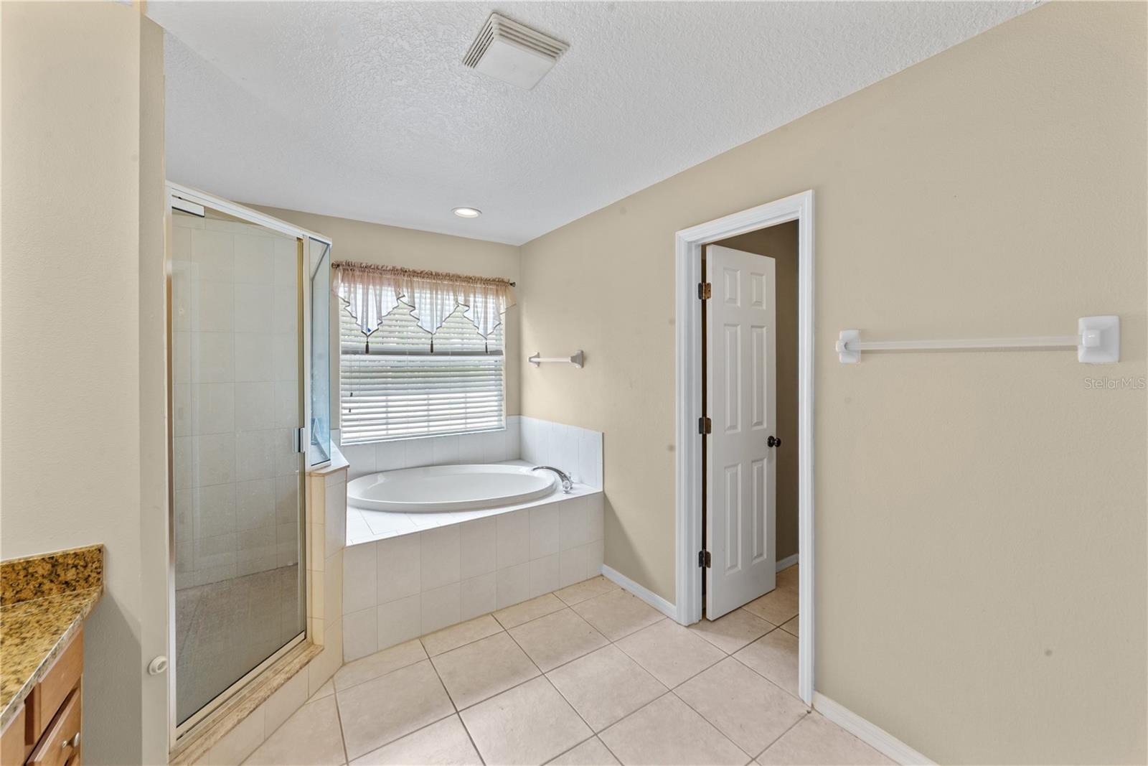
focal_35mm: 14
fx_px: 446
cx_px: 574
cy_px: 383
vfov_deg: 81.2
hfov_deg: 104.2
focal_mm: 14
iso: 160
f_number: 11
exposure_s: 1/2.5
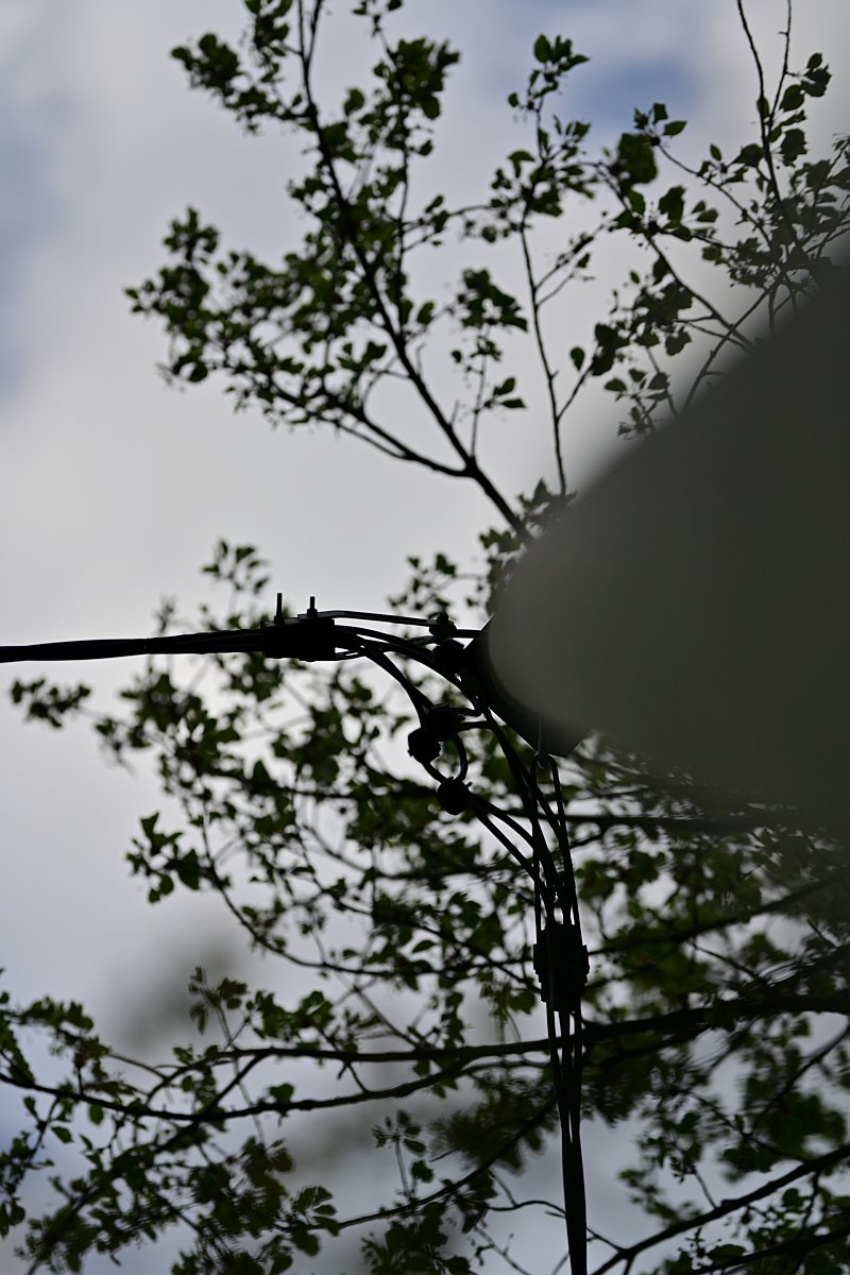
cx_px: 425
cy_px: 638
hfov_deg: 10.2
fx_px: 4781
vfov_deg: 15.2
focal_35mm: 135
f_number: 1.8
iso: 64
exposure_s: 1/8000
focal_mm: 135
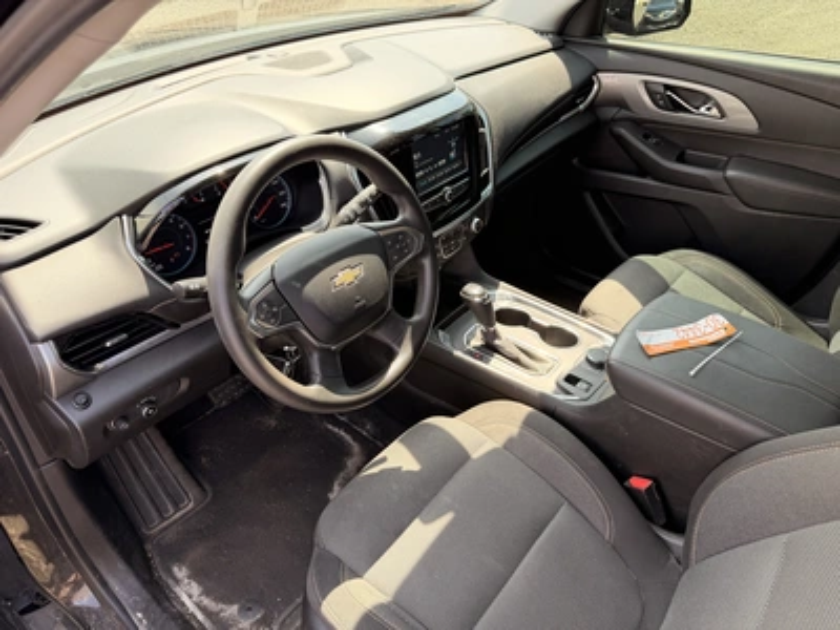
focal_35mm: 24
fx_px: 582
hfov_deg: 71.6
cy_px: 315
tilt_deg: -37.0
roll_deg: +1.8
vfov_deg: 56.8
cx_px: 420
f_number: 1.78
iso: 80
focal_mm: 6.76
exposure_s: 1/289
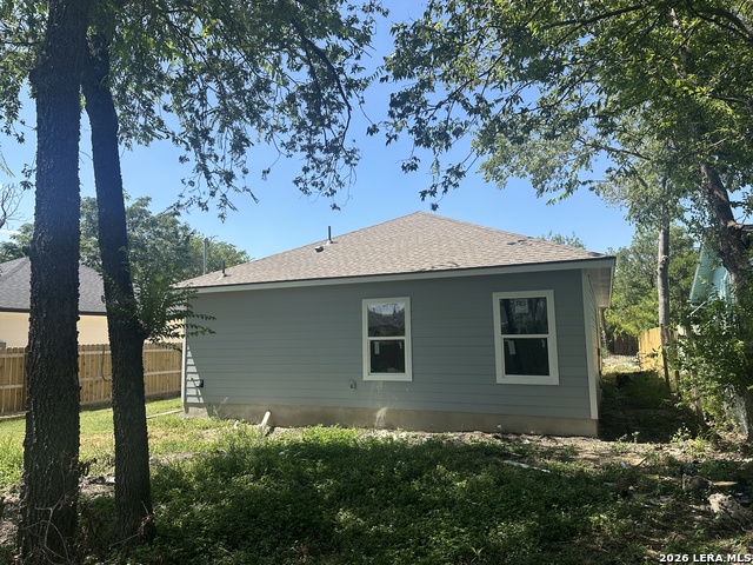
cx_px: 376
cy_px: 282
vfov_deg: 56.8
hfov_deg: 71.6
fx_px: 522
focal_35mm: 24
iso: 80
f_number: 1.78
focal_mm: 6.86
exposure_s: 1/2591
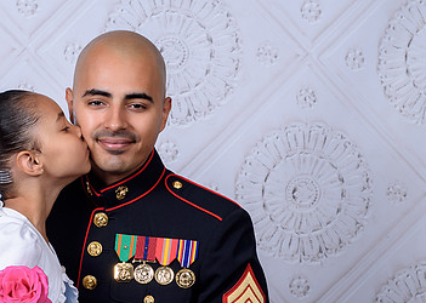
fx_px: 1281
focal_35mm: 106
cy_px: 252
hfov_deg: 18.8
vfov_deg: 13.4
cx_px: 146
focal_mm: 50
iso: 100
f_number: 5.6
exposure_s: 1/200
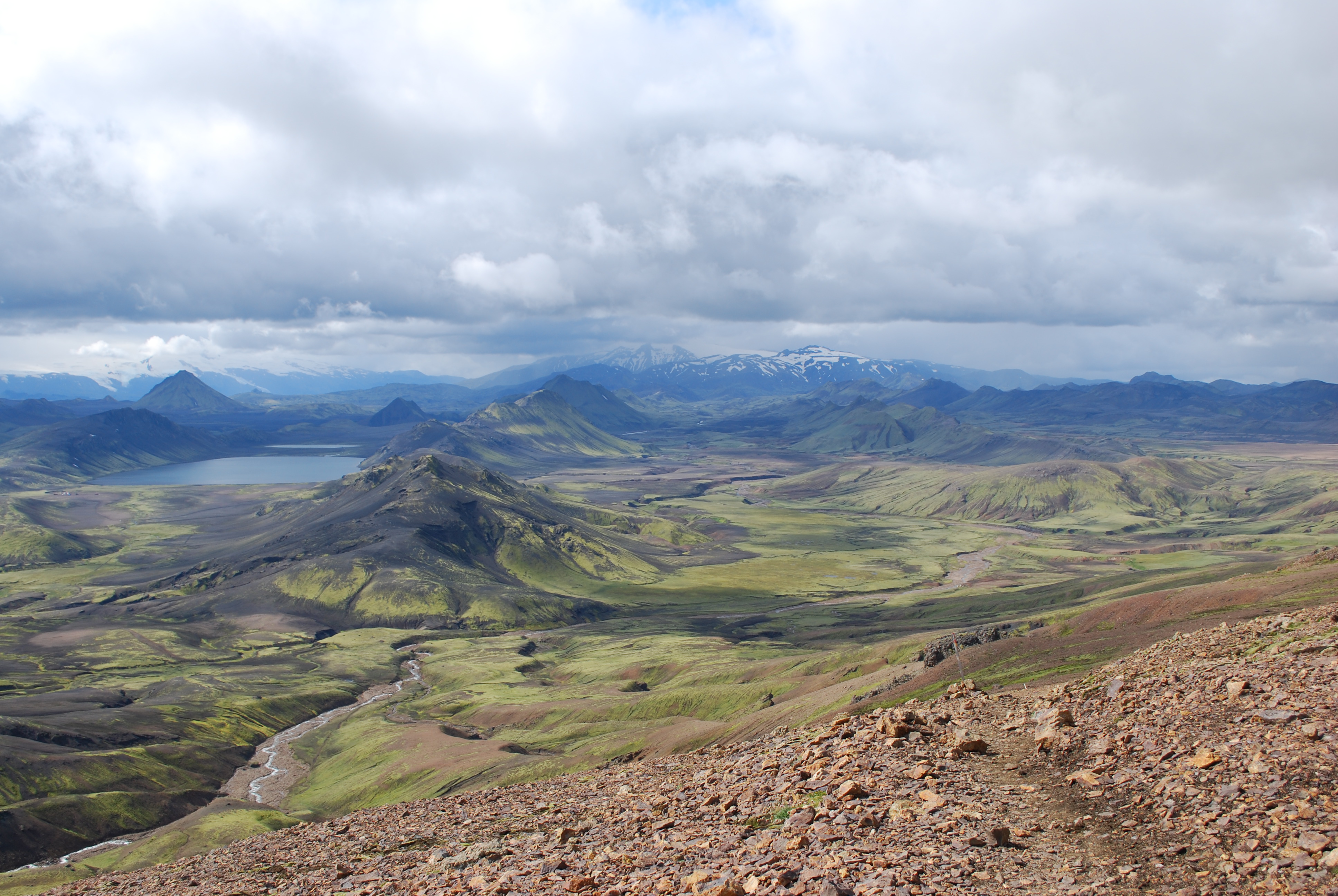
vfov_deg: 37.0
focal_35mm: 36
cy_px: 448
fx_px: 1340
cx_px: 669
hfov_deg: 53.1
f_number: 8
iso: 100
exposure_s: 1/250
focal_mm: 24
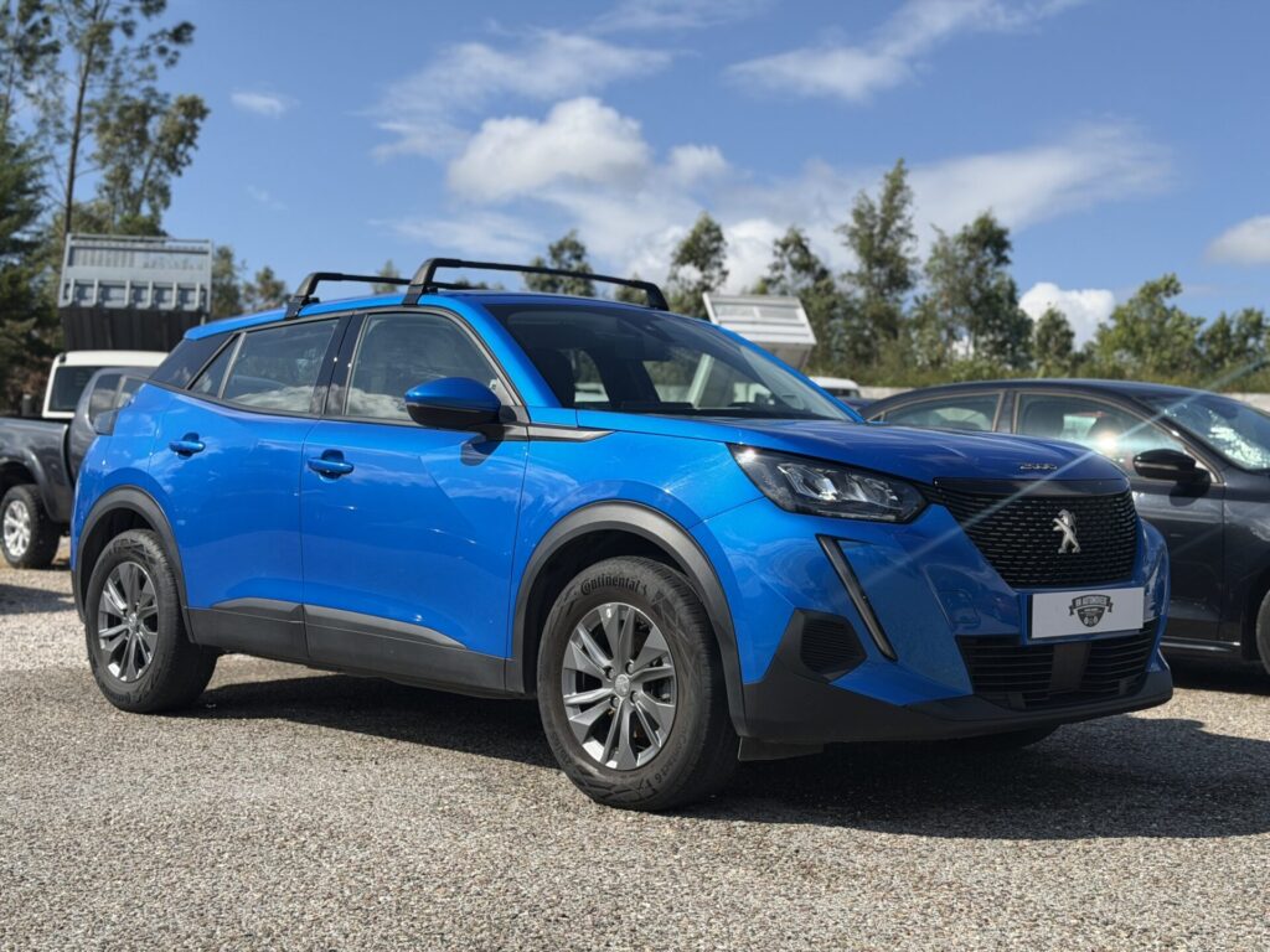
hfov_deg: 39.7
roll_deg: -1.7
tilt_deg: +3.2
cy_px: 476
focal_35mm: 48
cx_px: 635
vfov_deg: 30.3
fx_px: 1761
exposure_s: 1/4878
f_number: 1.78
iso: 64
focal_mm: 6.76
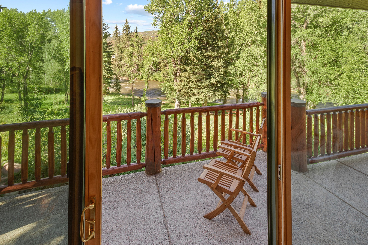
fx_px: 174
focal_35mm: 17
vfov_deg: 70.5
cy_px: 122
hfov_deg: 93.3
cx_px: 184
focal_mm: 17
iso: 100
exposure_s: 1/13
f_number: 7.1
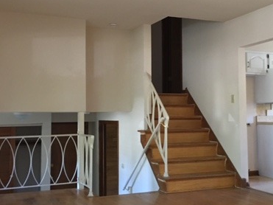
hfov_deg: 38.1
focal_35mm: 50
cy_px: 91
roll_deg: +0.5
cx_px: 153
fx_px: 394
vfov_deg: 29.1
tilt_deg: +3.3
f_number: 2.2
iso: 125
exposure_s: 1/30
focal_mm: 4.15
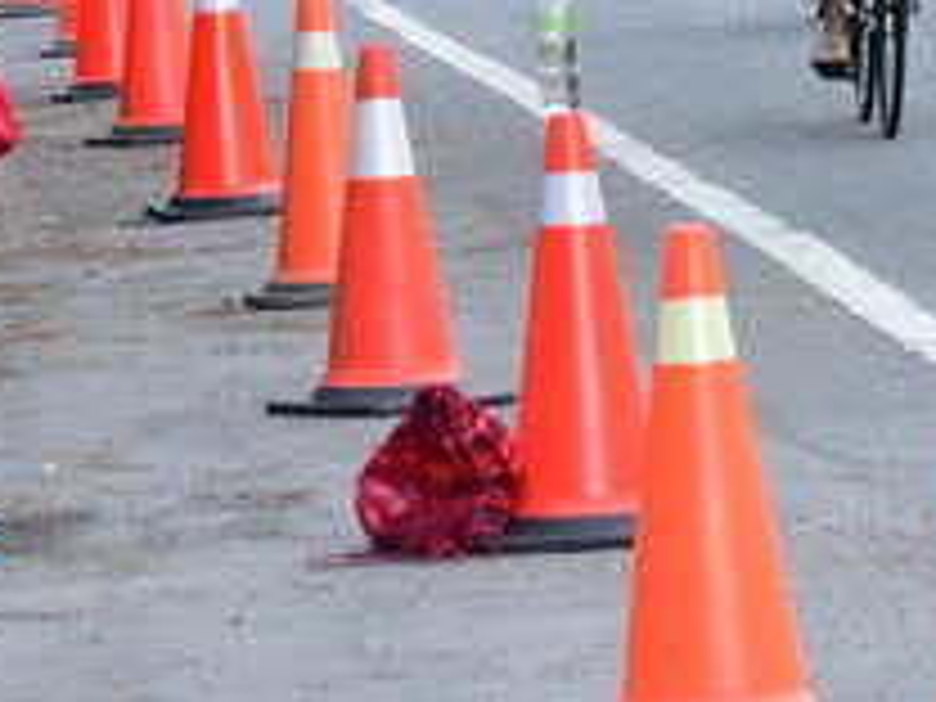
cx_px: 860
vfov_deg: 3.4
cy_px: -344
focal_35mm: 441
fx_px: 11924
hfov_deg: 4.5
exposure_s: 1/2500
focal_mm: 122
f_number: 13
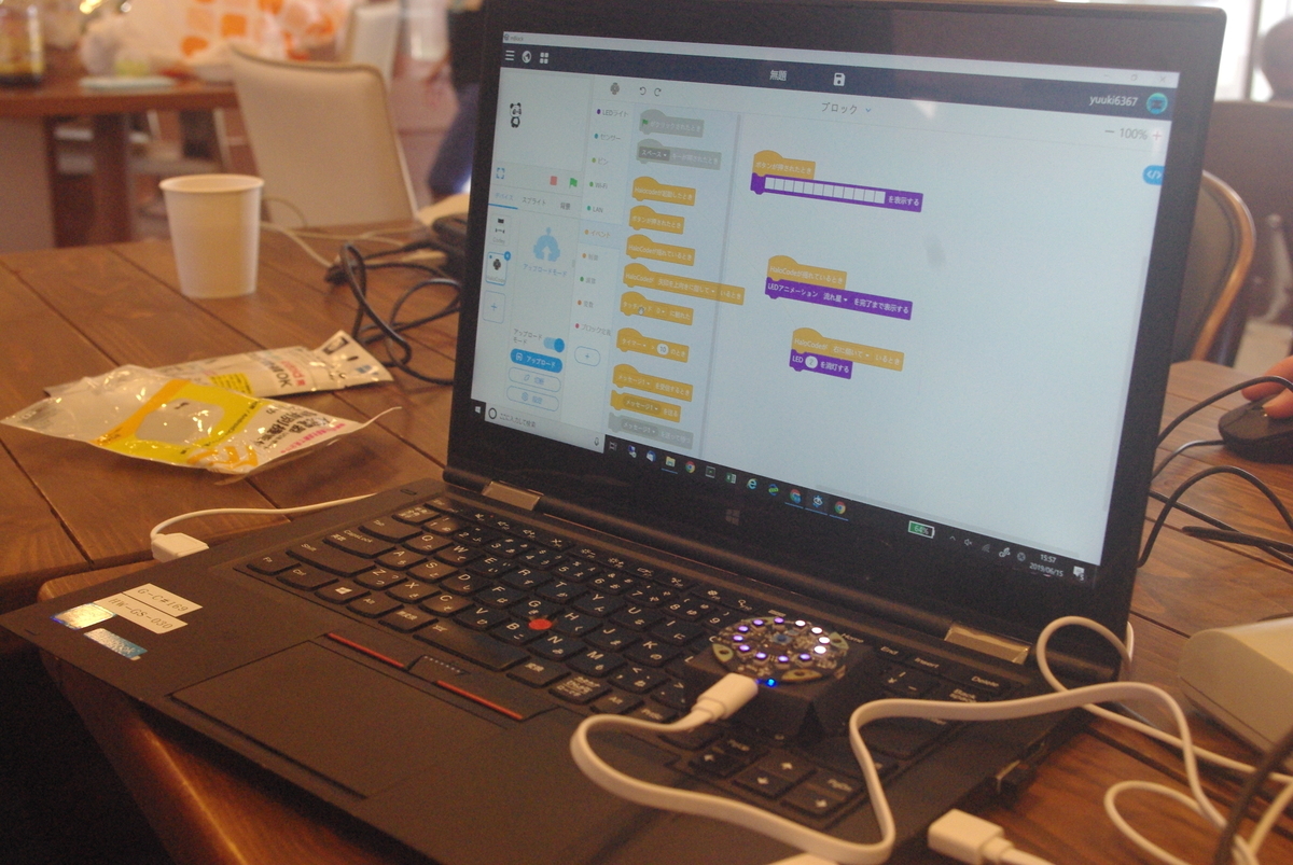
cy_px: 432
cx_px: 646
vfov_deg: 29.3
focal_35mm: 46
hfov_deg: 42.7
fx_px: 1654
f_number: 8
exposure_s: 1/100
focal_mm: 30.63
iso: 1600
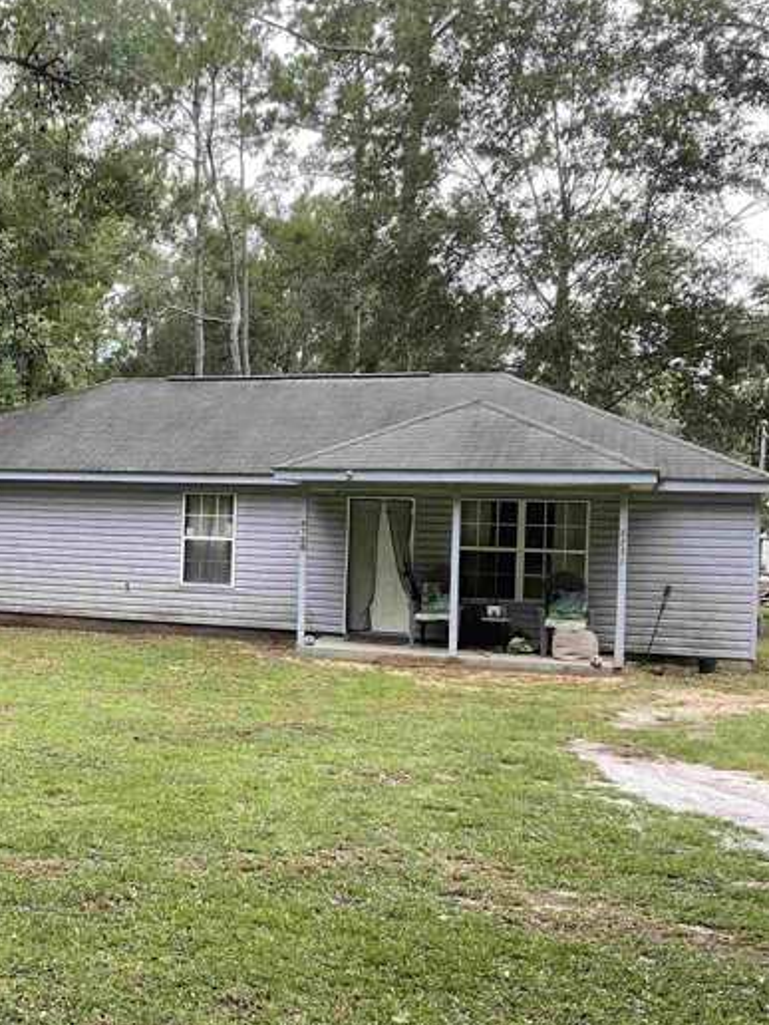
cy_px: 522
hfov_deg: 30.8
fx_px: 1333
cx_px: 79
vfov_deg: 42.1
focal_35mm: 45
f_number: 1.8
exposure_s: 1/131
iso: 16
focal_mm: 3
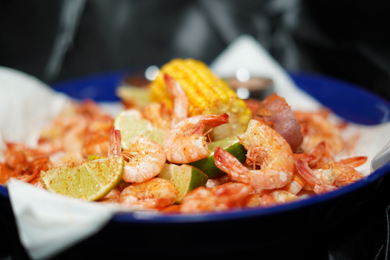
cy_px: 130
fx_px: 542
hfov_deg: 39.6
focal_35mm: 50
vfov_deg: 27.0
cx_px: 195
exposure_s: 1/200
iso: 100
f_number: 1.8
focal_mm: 50
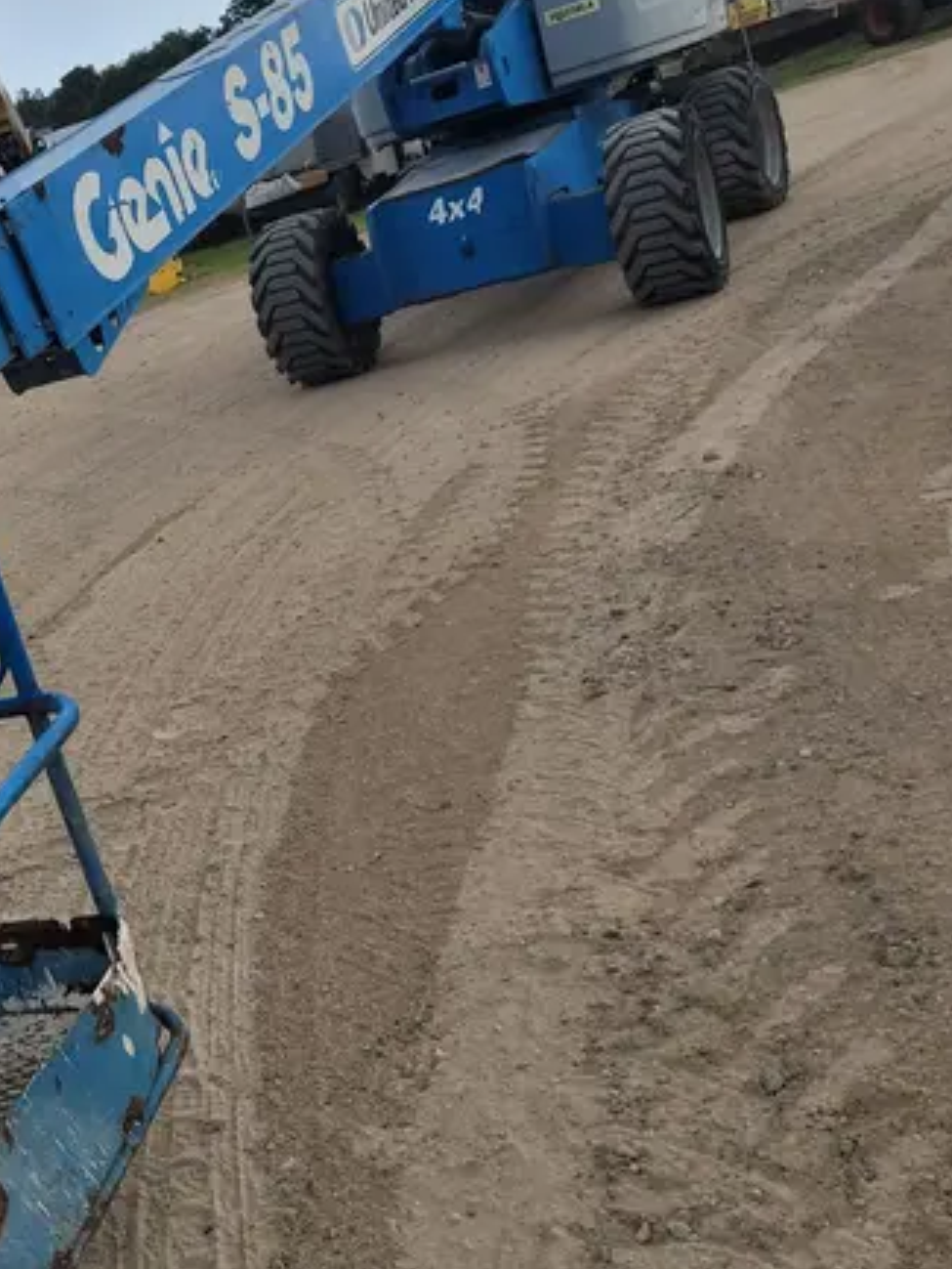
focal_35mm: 44
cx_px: 182
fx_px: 1613
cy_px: 681
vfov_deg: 42.9
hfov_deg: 32.0
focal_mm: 5.4
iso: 40
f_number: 1.8
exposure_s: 1/1036
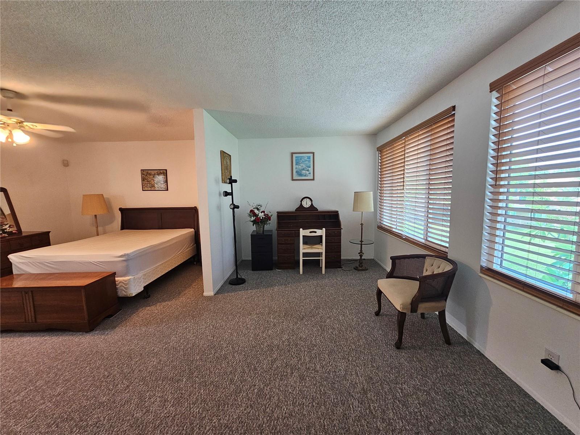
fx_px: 218
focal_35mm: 13
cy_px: 218
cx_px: 290
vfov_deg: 89.9
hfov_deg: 106.2
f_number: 2.2
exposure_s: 1/40
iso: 320
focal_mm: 2.2
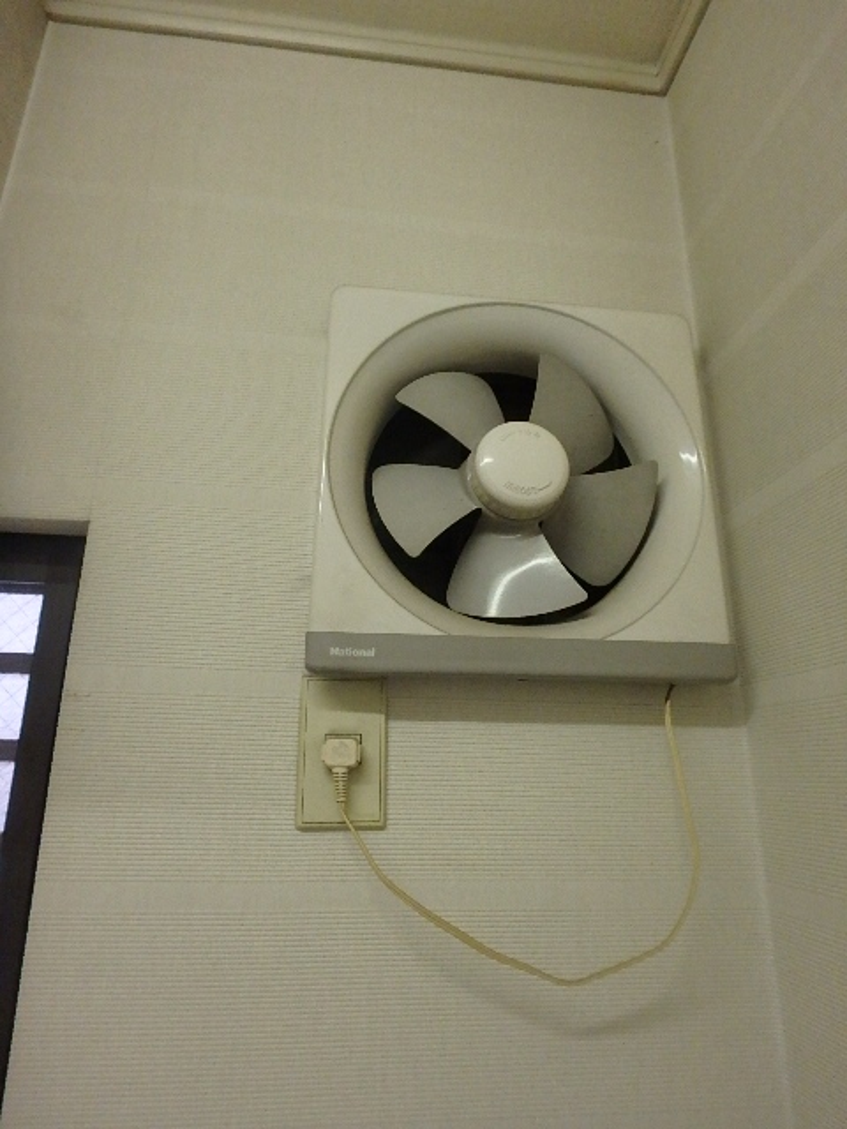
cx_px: 424
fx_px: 685
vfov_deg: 79.0
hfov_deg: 63.4
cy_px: 564
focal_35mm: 21
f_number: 3.5
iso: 800
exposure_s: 1/100
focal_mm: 3.7
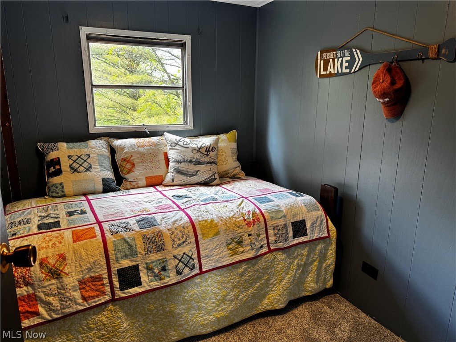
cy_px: 171
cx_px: 228
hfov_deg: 71.6
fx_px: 316
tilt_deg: -13.4
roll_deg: -0.3
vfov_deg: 56.8
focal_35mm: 24
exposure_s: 1/60
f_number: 1.78
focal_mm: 6.76
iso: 125
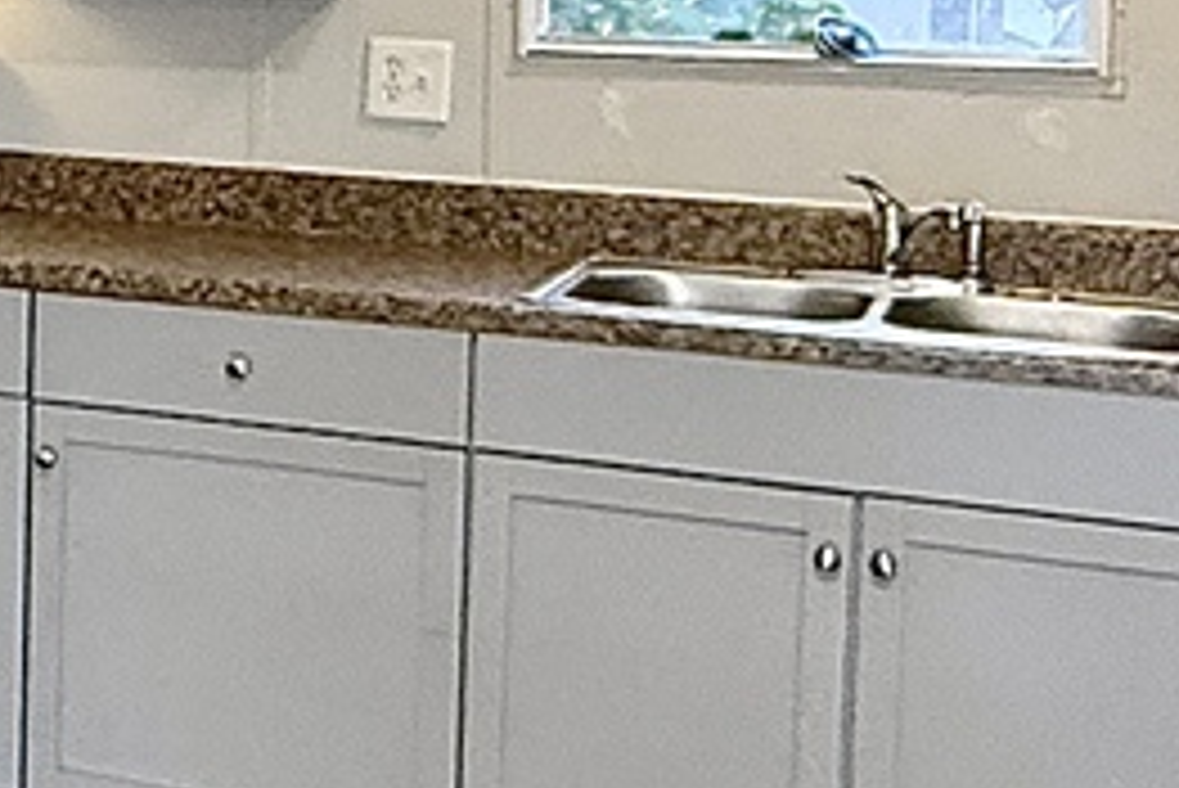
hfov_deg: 22.2
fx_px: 2621
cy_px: 23
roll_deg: -1.4
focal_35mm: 80
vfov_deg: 16.8
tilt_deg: -2.3
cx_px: -432
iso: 500
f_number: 2.2
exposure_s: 1/120
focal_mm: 2.22
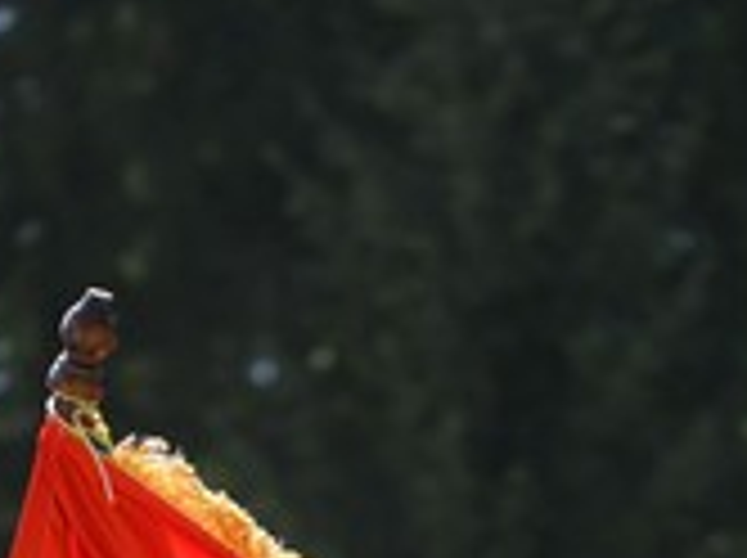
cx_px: 580
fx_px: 7003
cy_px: 1123
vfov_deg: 4.5
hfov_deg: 6.1
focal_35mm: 325
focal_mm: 70
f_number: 2.8
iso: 250
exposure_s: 1/2500
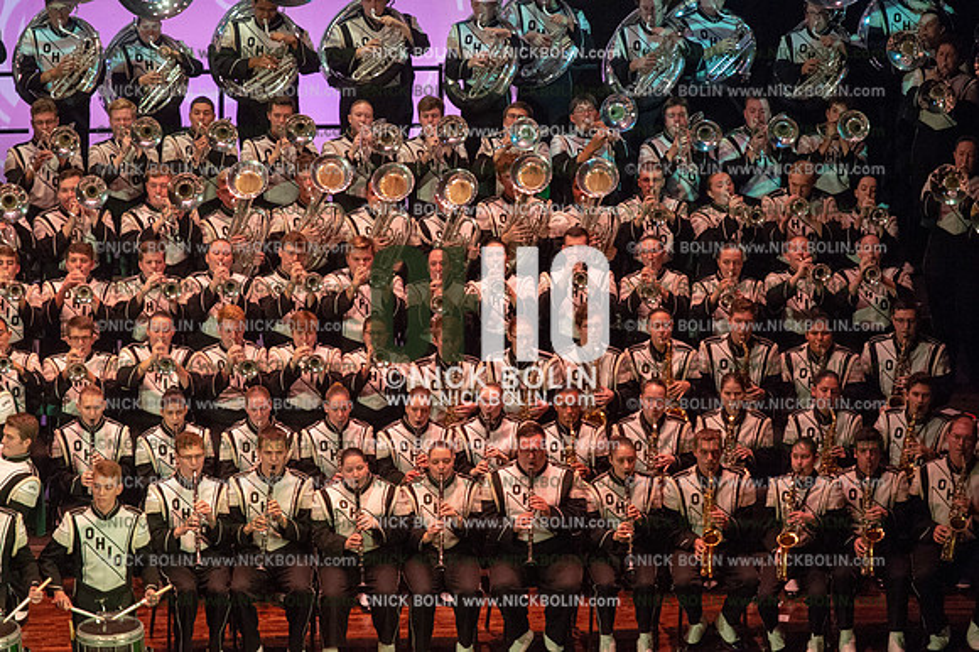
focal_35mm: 240
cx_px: 490
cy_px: 326
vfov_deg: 5.7
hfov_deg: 8.6
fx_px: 6523
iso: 8000
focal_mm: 240
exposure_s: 1/250
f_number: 5.6
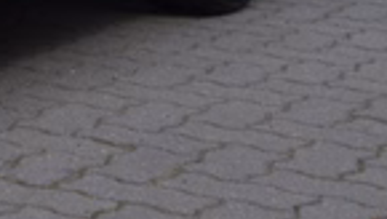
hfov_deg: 10.6
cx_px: -462
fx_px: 1849
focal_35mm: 180
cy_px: -179
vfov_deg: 6.6
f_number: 11
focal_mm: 26
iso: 200
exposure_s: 1/100
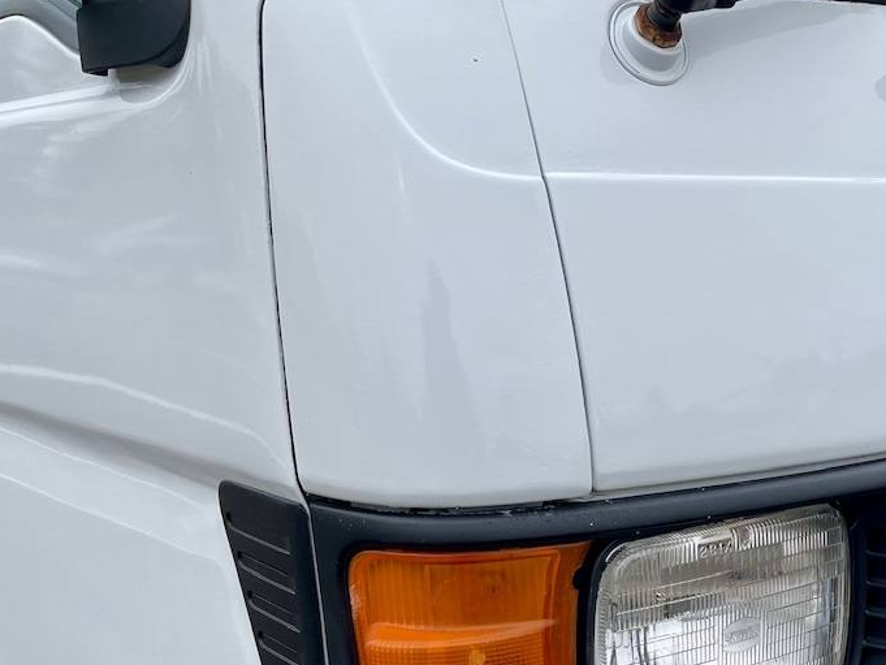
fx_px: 1203
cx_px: 631
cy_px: 622
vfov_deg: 29.4
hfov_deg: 39.6
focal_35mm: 47
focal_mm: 5.1
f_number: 1.6
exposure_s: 1/1715
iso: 32
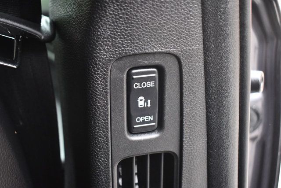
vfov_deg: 29.3
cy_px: 94
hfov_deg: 42.7
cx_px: 140
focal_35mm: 46
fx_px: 359
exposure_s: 1/100
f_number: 4.2
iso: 3200
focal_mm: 31
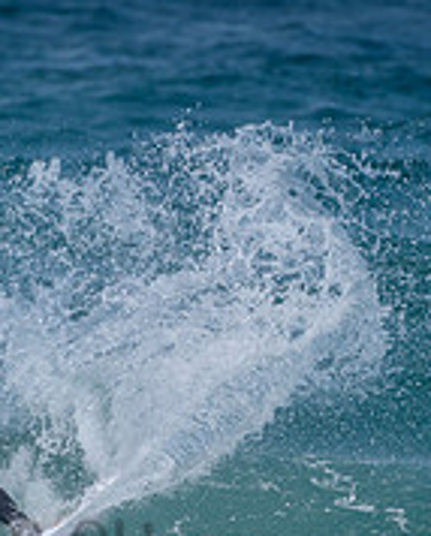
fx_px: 29788
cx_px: 32
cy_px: 427
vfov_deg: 1.0
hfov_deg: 0.8
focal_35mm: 1873
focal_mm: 500
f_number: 5.6
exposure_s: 1/2000
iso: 100
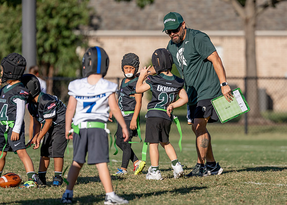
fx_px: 2264
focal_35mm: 278
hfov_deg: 7.3
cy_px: 100
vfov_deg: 5.2
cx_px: 190
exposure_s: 1/2500
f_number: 2.8
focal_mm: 200
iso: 100
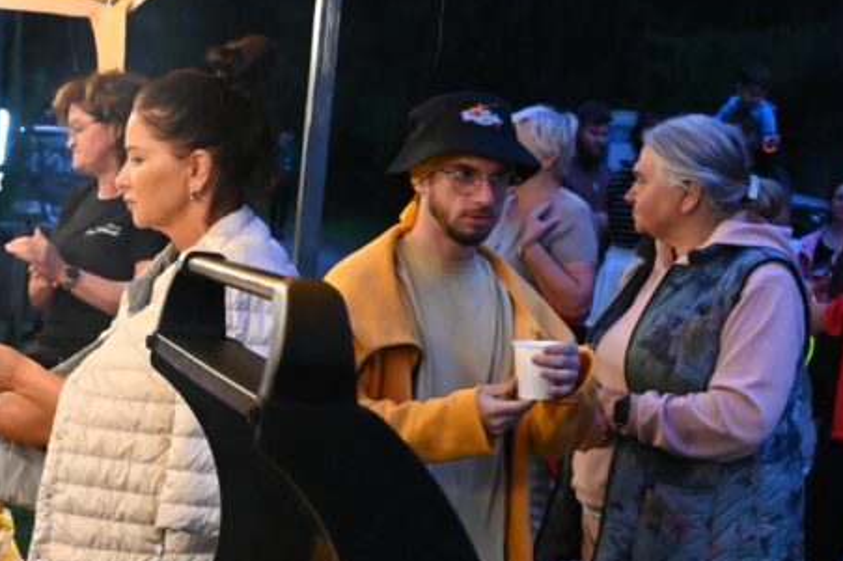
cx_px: 26
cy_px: 493
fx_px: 2013
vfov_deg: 15.7
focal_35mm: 86
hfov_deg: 22.8
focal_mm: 38
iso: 10000
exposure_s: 1/160
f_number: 6.3
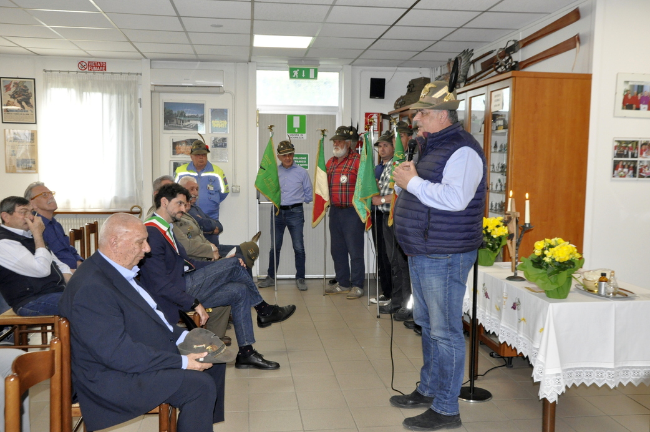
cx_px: 325
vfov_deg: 36.8
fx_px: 649
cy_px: 216
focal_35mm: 36
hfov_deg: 53.2
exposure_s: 1/60
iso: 1600
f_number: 8
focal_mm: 24
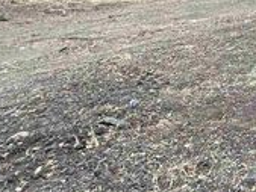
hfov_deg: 26.1
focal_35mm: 53
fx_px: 392
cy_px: -76
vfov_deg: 23.4
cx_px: 388
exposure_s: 1/375
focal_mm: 2.22
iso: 40
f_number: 2.2
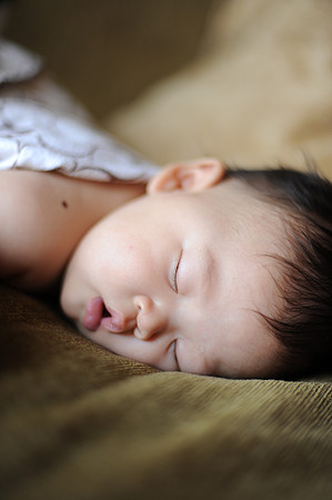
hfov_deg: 26.9
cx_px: 166
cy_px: 250
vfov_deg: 39.6
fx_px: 693
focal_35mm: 50
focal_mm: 50
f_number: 1.4
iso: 320
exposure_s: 1/250
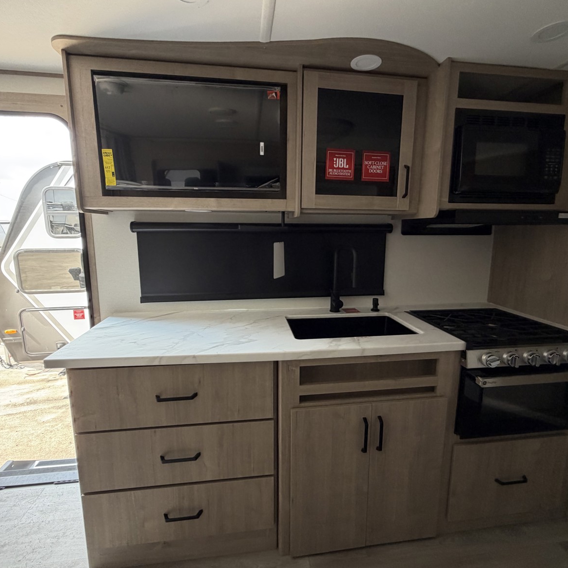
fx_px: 316
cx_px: 292
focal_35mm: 17
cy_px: 279
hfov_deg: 83.9
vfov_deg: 84.0
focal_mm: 2.22
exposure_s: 1/121
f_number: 2.2
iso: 125
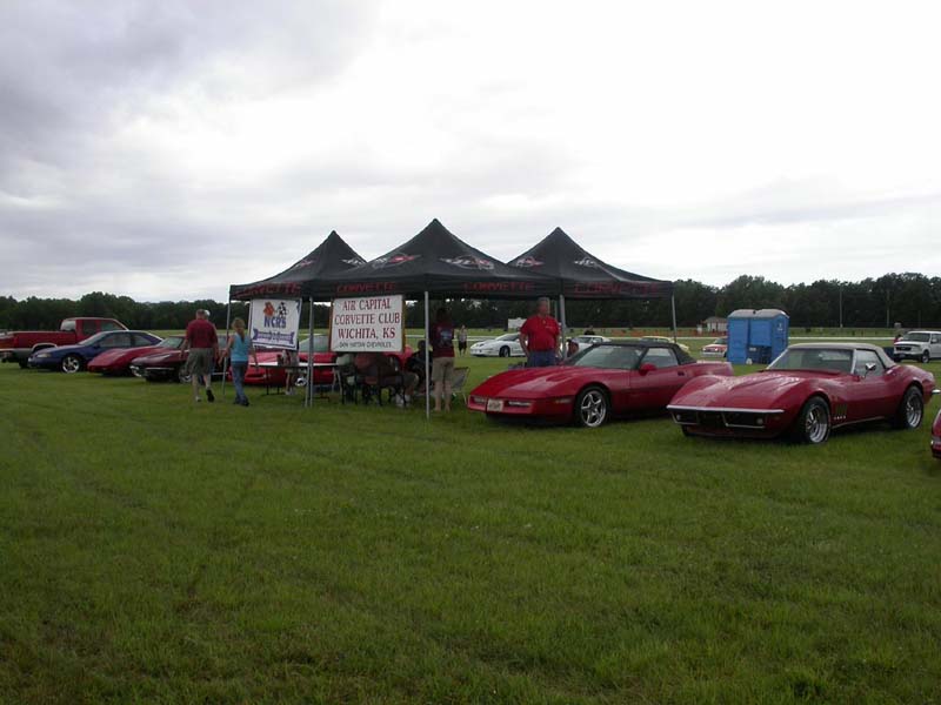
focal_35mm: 38
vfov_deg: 37.7
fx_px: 1033
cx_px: 470
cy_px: 352
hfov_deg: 49.0
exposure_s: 1/226
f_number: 6
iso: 100
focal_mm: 7.85
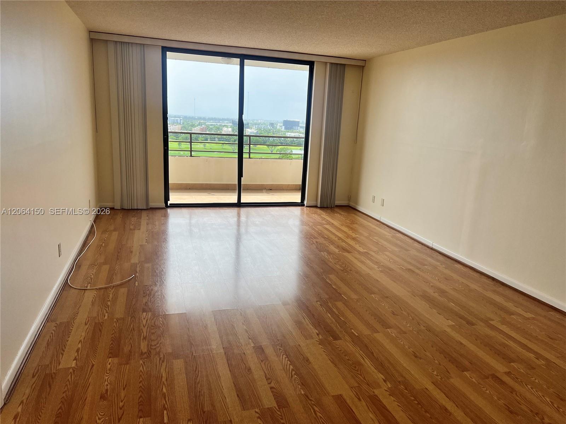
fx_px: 425
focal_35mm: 26
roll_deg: -4.0
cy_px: 212
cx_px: 283
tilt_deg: -12.3
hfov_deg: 67.3
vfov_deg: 53.1
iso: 50
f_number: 1.5
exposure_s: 1/733
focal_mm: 5.7
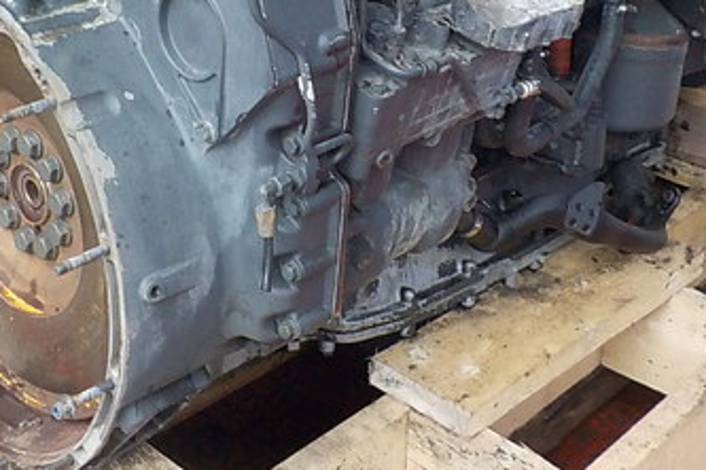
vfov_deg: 21.8
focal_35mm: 60
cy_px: -4
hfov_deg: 33.3
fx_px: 1177
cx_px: 286
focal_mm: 4.1
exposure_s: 1/30
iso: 280
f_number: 3.3
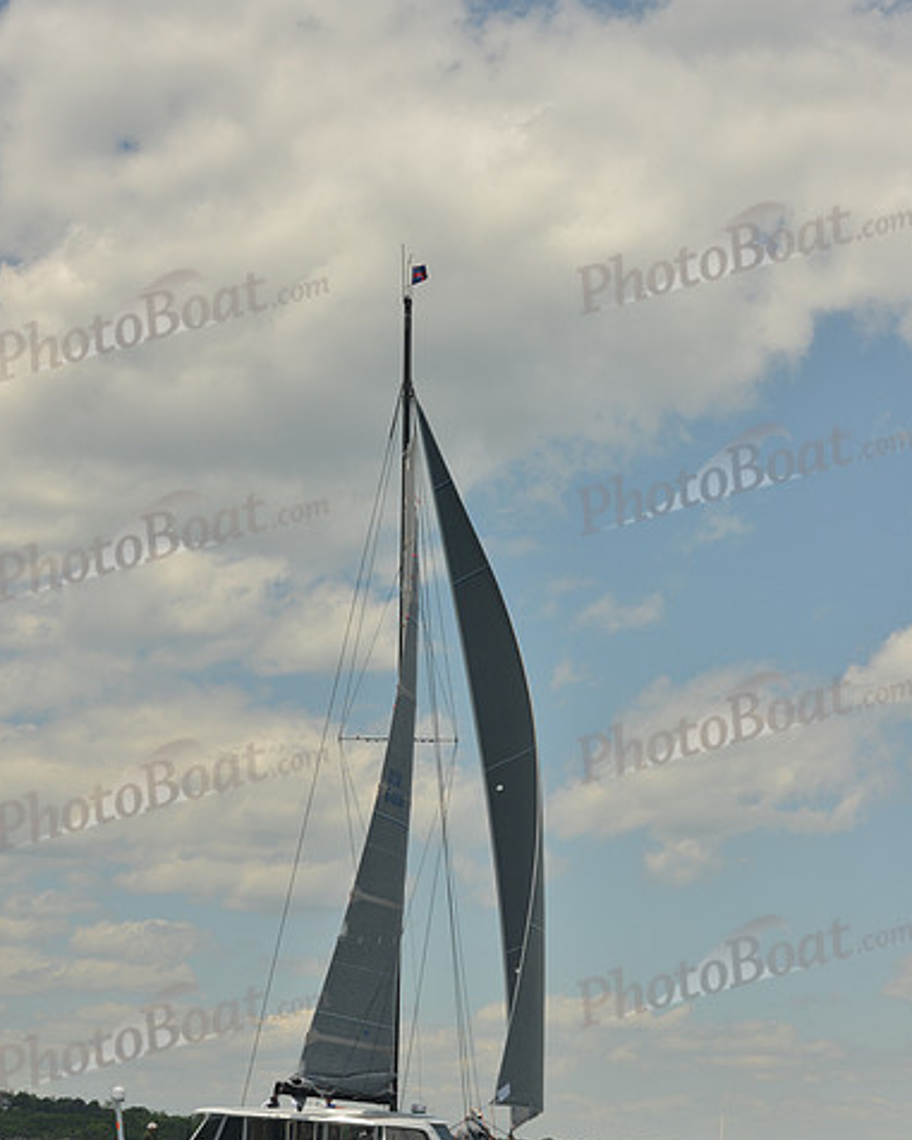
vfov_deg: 23.8
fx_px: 2698
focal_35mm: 80
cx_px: 454
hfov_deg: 19.2
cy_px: 632
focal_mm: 70
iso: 400
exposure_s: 1/800
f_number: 7.1
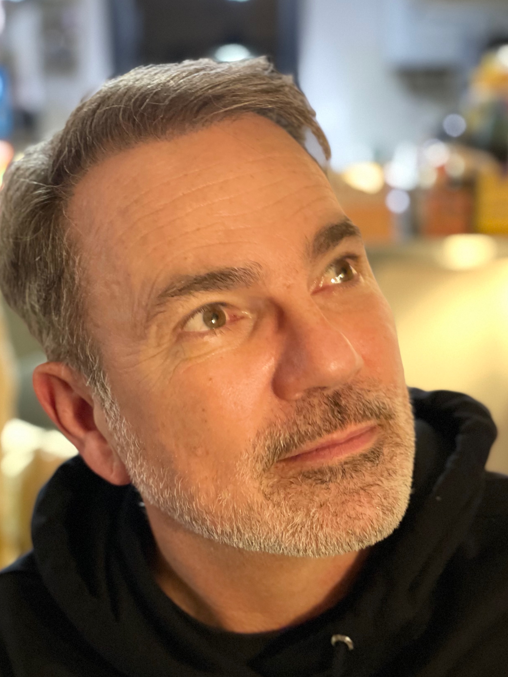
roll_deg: +4.2
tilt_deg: -6.3
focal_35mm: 59
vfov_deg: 32.7
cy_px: 327
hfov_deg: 24.8
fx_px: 1155
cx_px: 259
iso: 500
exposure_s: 1/17
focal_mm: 6
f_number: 2
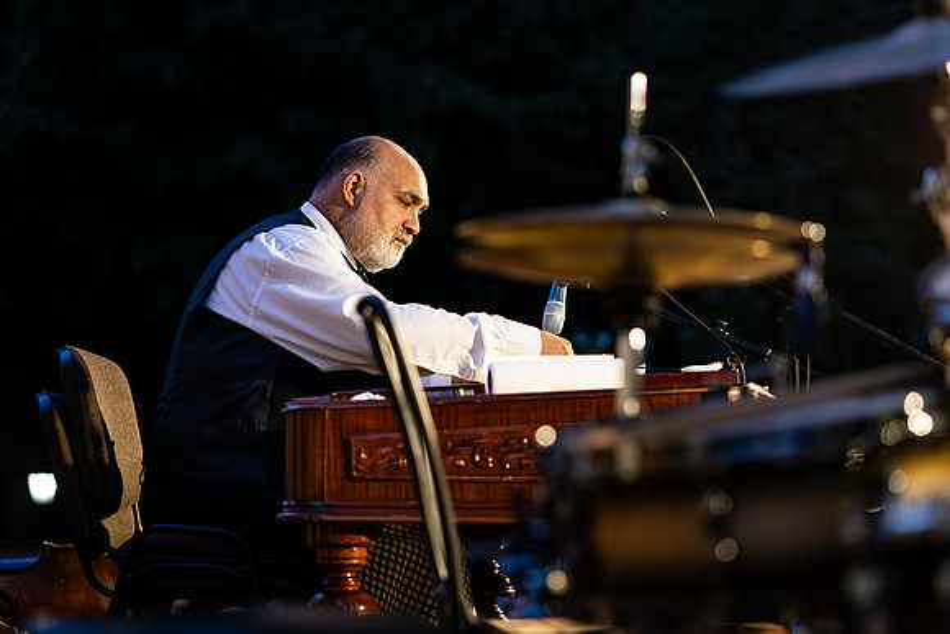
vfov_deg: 14.1
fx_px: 2555
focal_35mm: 97
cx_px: 504
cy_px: 320
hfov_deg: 21.1
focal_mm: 85
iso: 640
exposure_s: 1/160
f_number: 2.5
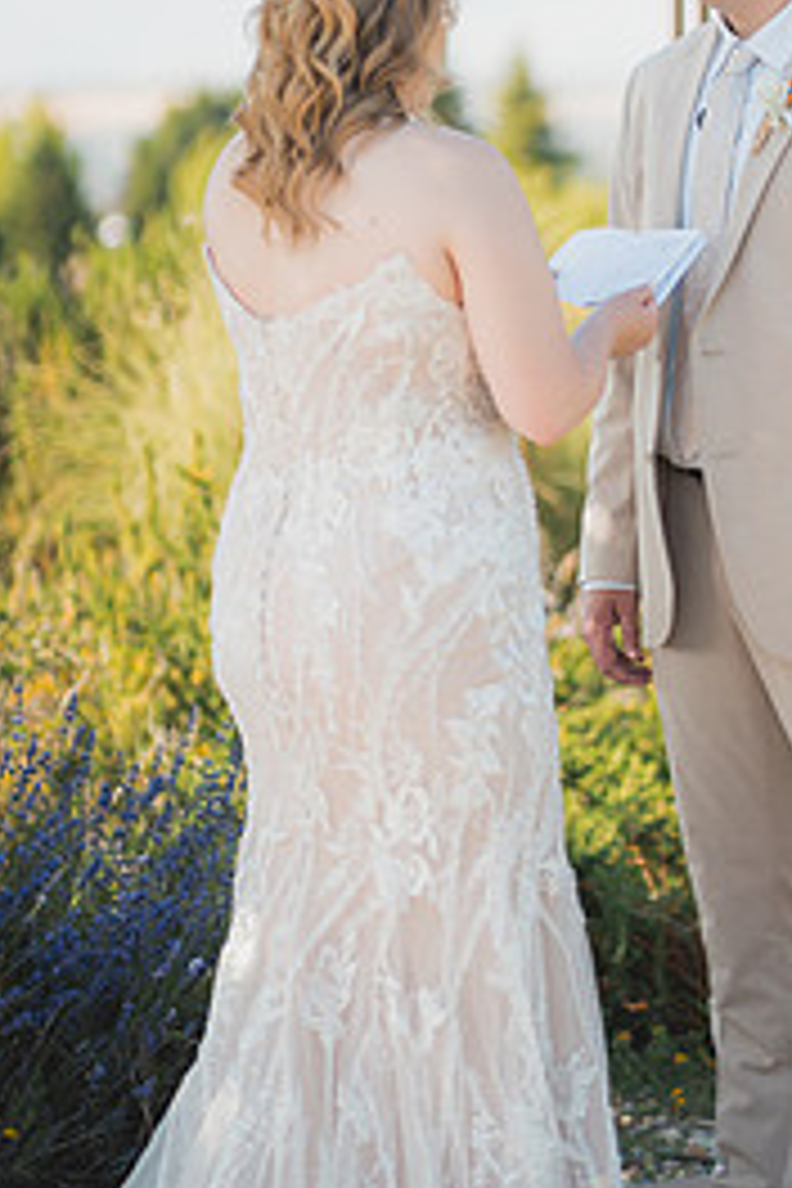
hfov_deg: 9.4
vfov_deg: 14.1
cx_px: 644
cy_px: 324
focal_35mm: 145
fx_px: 4785
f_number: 1.8
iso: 125
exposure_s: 1/2000
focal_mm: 85
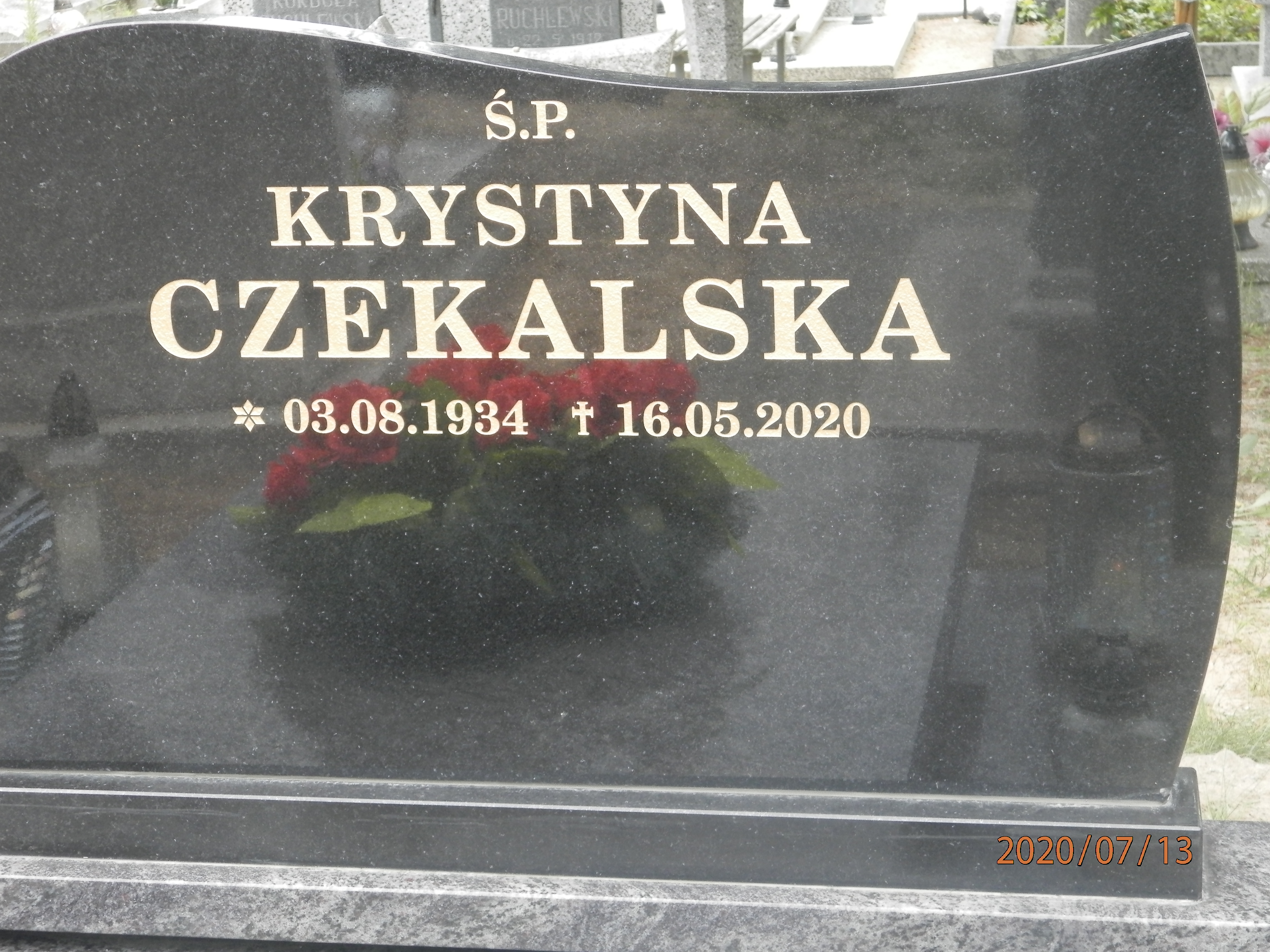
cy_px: 476
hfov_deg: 28.6
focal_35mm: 68
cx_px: 635
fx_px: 2495
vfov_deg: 21.6
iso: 200
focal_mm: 12.2
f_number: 4
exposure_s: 1/80
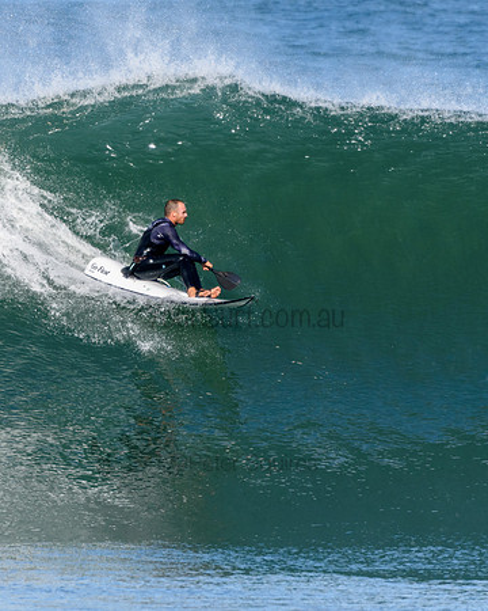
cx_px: 264
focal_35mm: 981
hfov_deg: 1.6
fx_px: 17717
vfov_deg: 2.0
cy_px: 250
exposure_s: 1/2000
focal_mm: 390
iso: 400
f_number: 5.6
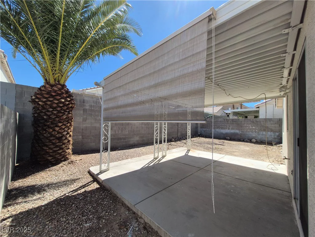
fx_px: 118
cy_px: 118
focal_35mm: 13
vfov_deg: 89.9
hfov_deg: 106.2
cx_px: 158
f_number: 2.2
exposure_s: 1/1472
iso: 50
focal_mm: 1.74
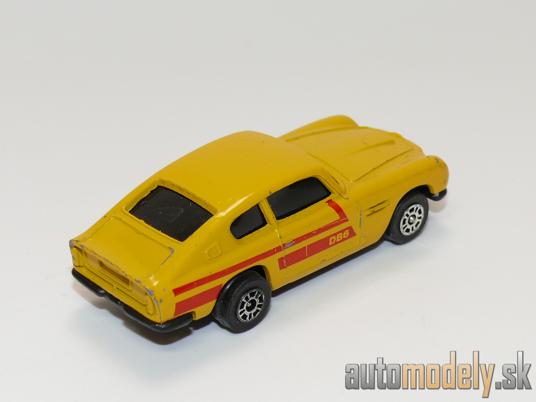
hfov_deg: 20.2
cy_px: 201
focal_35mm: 97
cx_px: 268
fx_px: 1502
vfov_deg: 15.2
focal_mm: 13.2
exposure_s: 1/30
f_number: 4
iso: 100
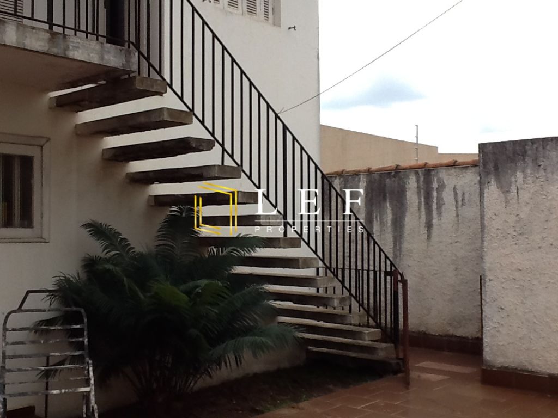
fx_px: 709
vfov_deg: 32.9
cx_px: 279
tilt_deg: +0.3
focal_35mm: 44
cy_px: 209
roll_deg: +1.1
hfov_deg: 42.9
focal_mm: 2.03
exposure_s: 1/315
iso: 40
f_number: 2.4
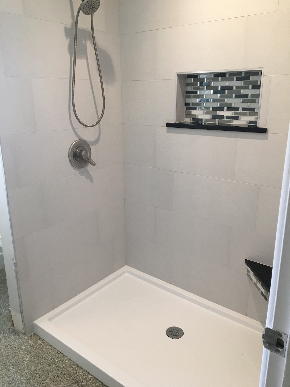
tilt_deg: -17.2
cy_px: 194
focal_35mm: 29
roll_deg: -0.6
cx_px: 145
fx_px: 324
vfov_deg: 61.7
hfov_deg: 48.2
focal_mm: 4.15
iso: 80
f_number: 2.2
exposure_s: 1/30
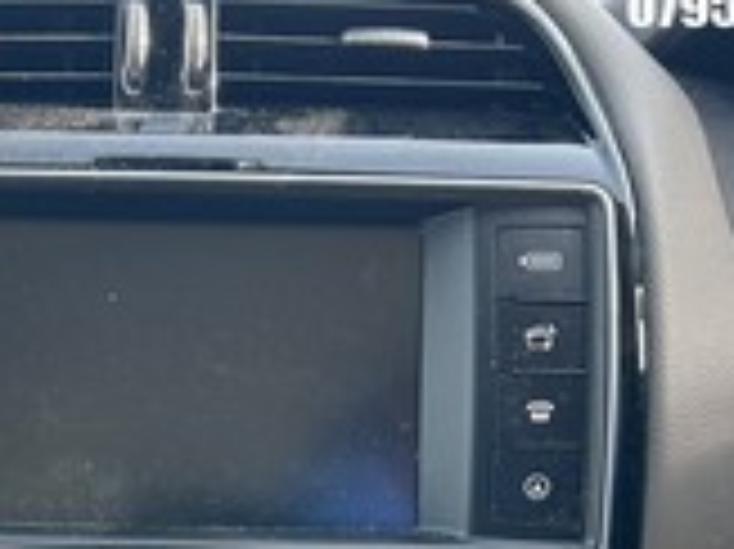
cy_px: 508
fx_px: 1187
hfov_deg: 33.5
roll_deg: -0.4
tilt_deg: -21.7
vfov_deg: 25.2
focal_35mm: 56
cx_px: 162
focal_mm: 5.7
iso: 50
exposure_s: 1/121
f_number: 1.5
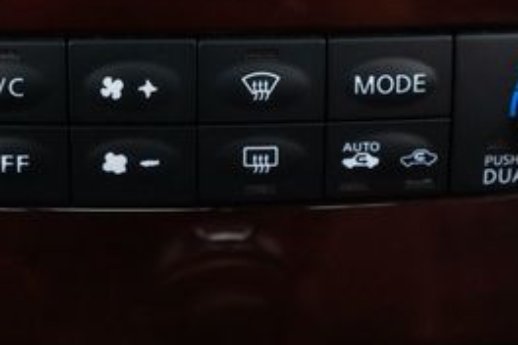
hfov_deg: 20.0
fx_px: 1468
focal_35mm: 102
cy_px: -34
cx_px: 184
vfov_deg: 13.2
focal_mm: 28
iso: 1000
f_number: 3.2
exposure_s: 1/50
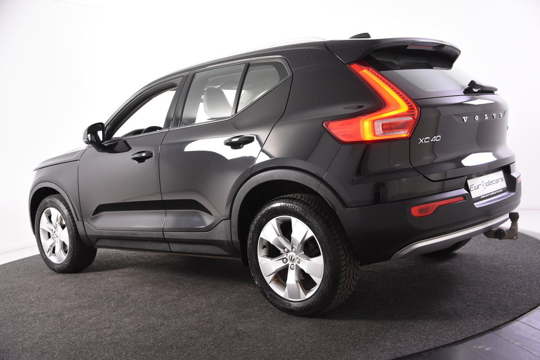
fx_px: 630
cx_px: 270
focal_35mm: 42
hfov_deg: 46.4
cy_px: 180
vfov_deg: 31.9
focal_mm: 28
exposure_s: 1/60
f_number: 4
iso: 1600
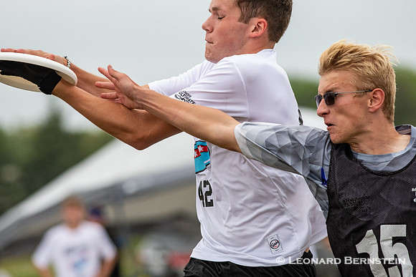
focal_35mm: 450
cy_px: 138
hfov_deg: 4.6
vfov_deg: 3.1
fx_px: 5201
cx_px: 208
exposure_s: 1/2500
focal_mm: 300
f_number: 5.6
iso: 1600
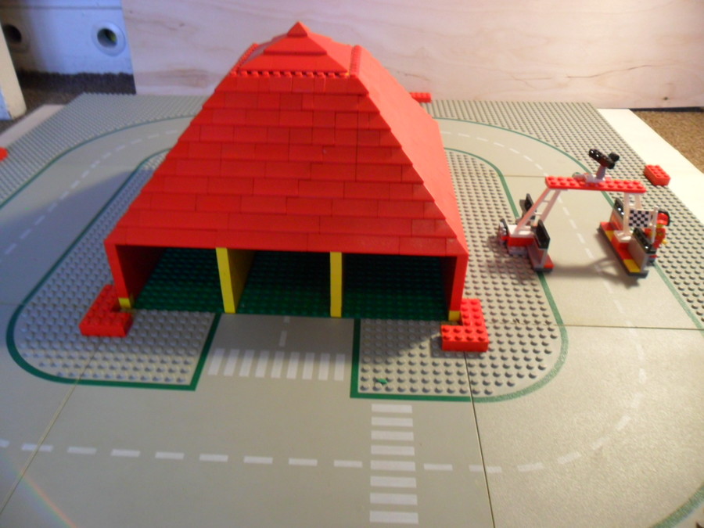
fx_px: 549
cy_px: 264
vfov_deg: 51.4
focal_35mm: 27
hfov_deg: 65.3
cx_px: 352
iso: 200
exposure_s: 1/6
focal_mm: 4.9
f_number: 3.5
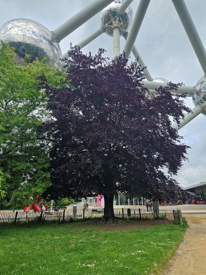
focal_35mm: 23
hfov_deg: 58.9
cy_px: 138
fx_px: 182
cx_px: 103
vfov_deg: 73.9
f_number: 1.8
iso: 50
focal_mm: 5.4
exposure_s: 1/950
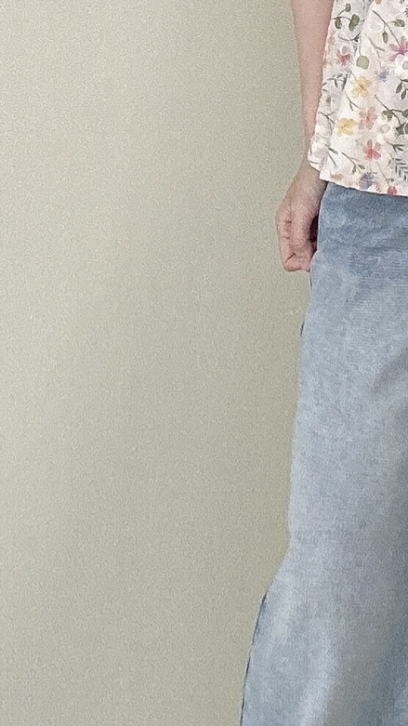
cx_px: 514
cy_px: 235
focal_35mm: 77
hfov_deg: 15.0
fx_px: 1482
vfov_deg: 27.3
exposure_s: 1/60
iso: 125
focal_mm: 2.69
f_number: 1.9
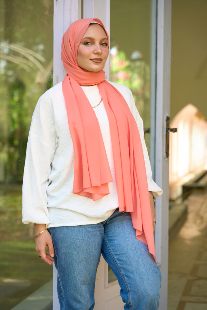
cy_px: 155
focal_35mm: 68
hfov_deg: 20.1
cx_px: 104
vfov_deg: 29.8
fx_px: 583
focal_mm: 67.6
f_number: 2.8
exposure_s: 1/400
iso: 400
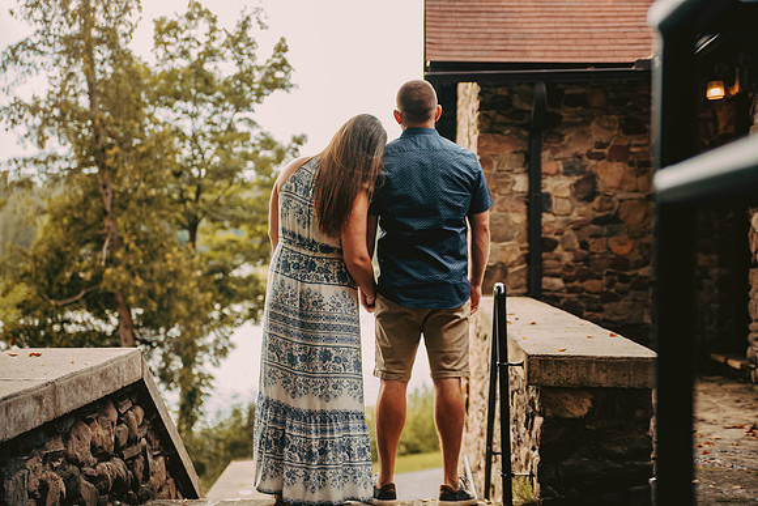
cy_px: 253
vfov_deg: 22.6
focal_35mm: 60
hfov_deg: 33.4
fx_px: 1264
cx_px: 379
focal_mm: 60
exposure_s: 1/320
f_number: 2.8
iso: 640
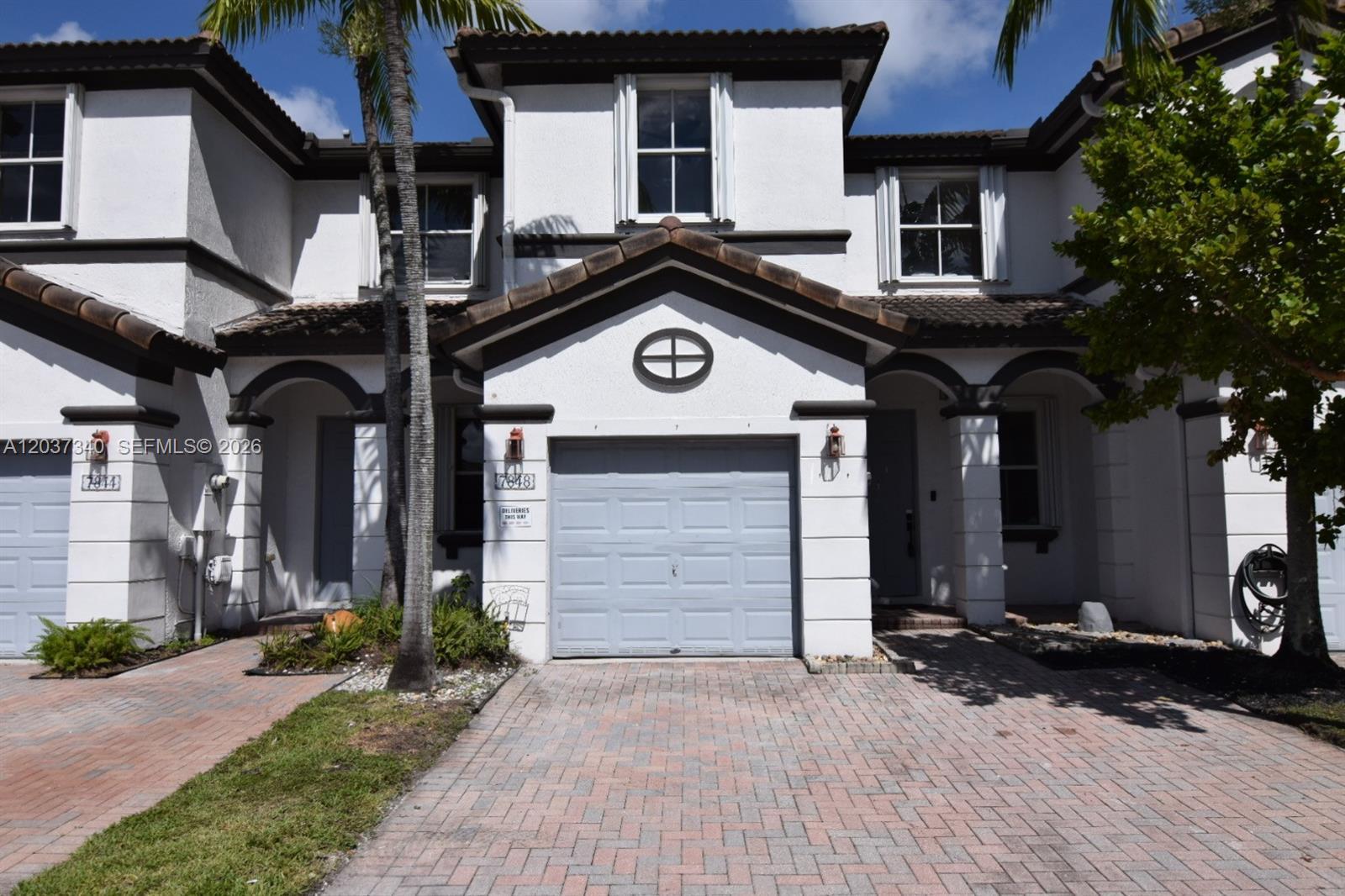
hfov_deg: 73.8
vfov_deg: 53.1
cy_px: 448
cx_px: 672
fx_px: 896
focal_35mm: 24
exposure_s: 1/1600
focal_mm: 16
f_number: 8
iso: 200
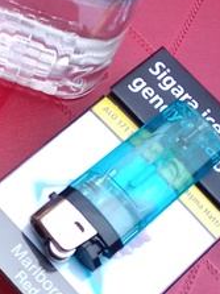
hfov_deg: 14.1
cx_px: -11
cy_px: 163
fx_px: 874
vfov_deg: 19.1
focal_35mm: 103
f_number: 2.2
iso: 100
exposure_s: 1/144
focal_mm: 3.4
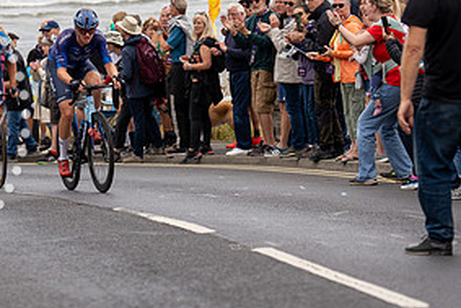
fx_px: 2626
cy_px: 33
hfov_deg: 10.0
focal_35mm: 205
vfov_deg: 6.7
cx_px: 130
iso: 320
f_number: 3.5
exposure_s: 1/1000
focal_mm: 100
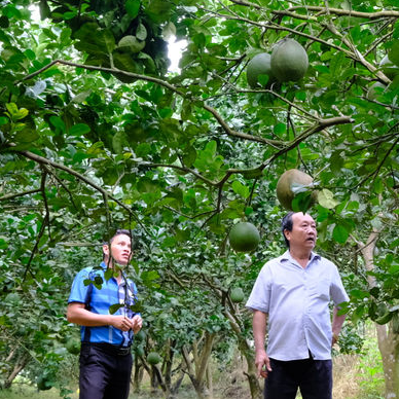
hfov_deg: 24.8
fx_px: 900
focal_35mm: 69
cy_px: 237
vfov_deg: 25.0
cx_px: 288
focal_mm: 23.5
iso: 2000
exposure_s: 1/125
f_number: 5.6
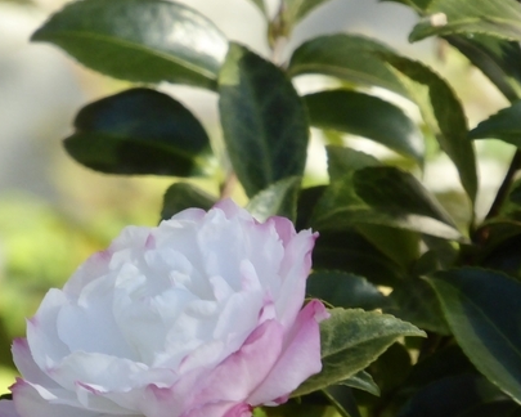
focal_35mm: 692
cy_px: 269
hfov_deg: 2.8
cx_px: 161
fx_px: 10670
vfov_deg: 2.2
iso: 320
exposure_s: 1/400
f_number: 6
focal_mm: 77.3
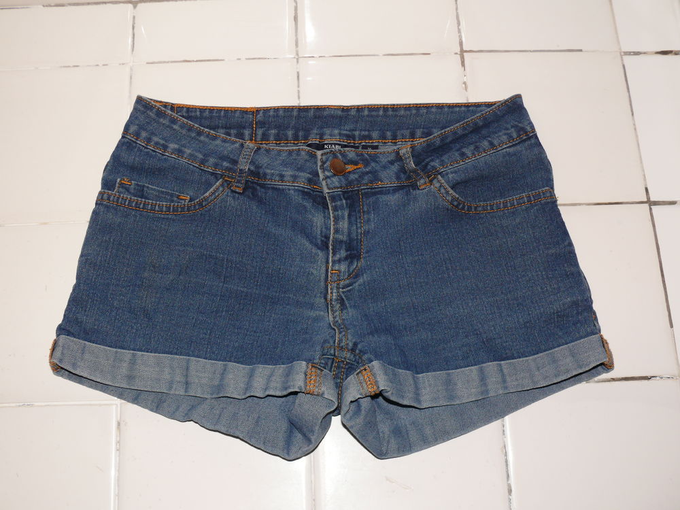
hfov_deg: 46.8
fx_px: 786
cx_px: 340
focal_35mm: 40
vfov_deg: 36.0
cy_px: 255
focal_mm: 8.3
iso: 100
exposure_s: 1/30
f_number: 2.8
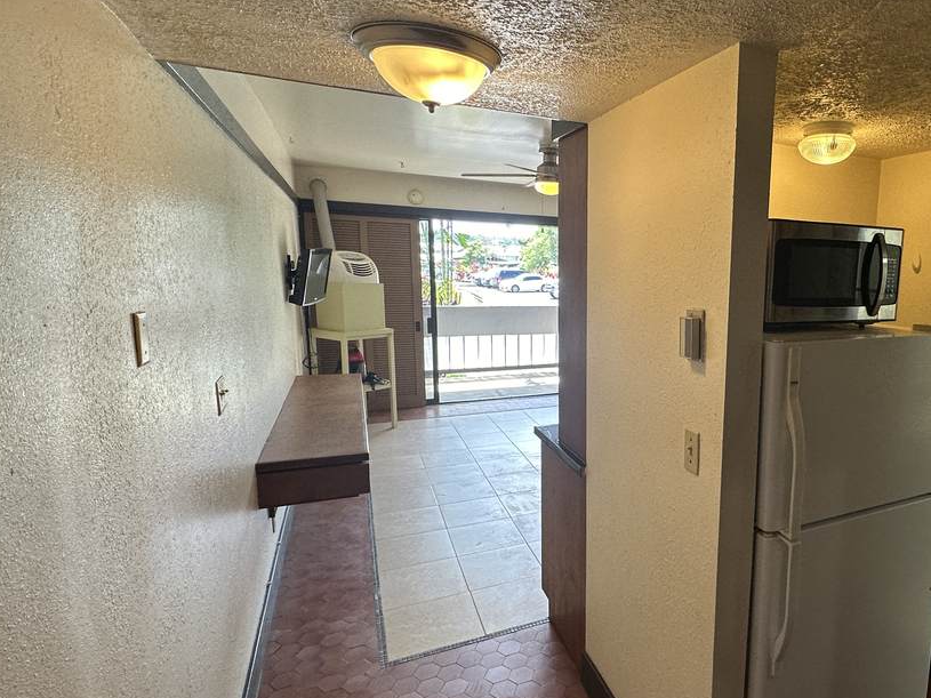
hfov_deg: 72.5
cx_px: 666
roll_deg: -1.6
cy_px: 359
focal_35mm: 22
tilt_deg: -8.2
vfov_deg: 61.1
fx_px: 592
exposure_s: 1/120
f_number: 2.2
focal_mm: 2.22
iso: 125
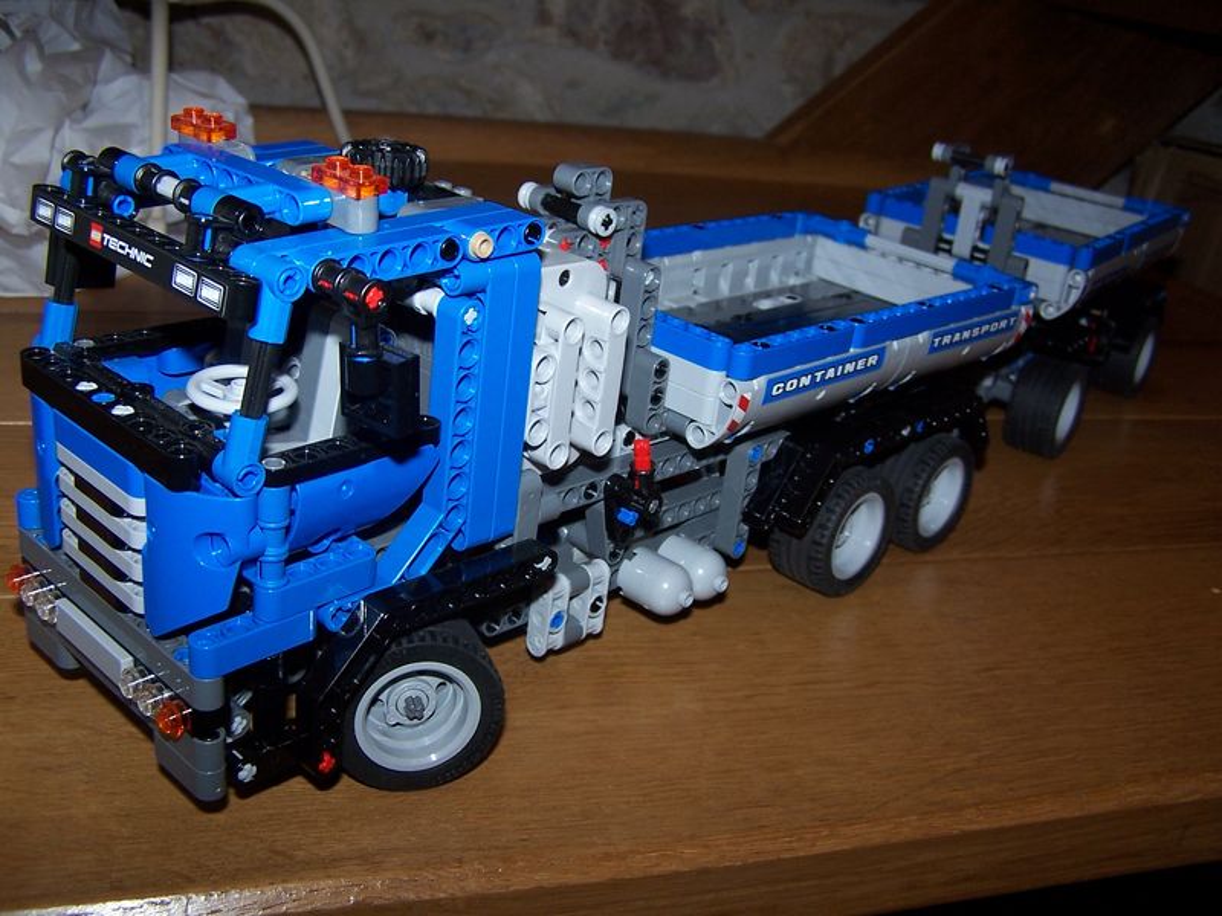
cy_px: 458
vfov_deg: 37.7
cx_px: 611
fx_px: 1341
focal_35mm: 38
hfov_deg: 49.0
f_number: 2.8
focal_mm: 6.3
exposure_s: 1/60
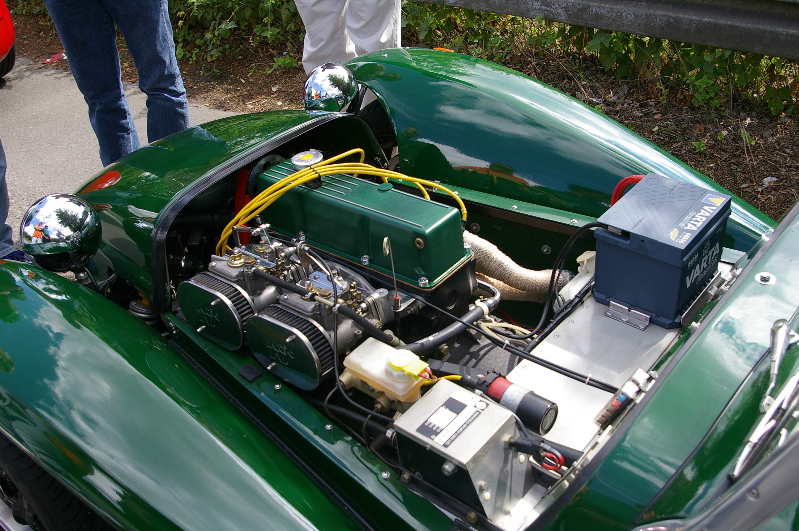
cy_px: 266
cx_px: 400
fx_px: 798
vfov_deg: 36.8
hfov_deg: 53.2
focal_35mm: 36
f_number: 6.7
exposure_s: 1/180
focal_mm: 24
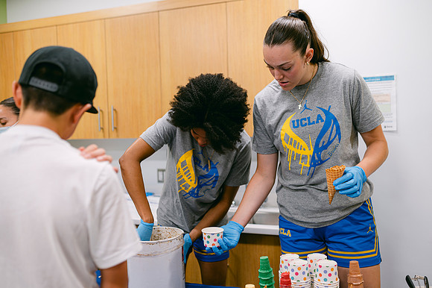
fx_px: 449
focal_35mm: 37
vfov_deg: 35.5
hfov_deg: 51.4
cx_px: 231
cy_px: 154
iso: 110
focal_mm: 35
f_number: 2
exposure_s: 1/125
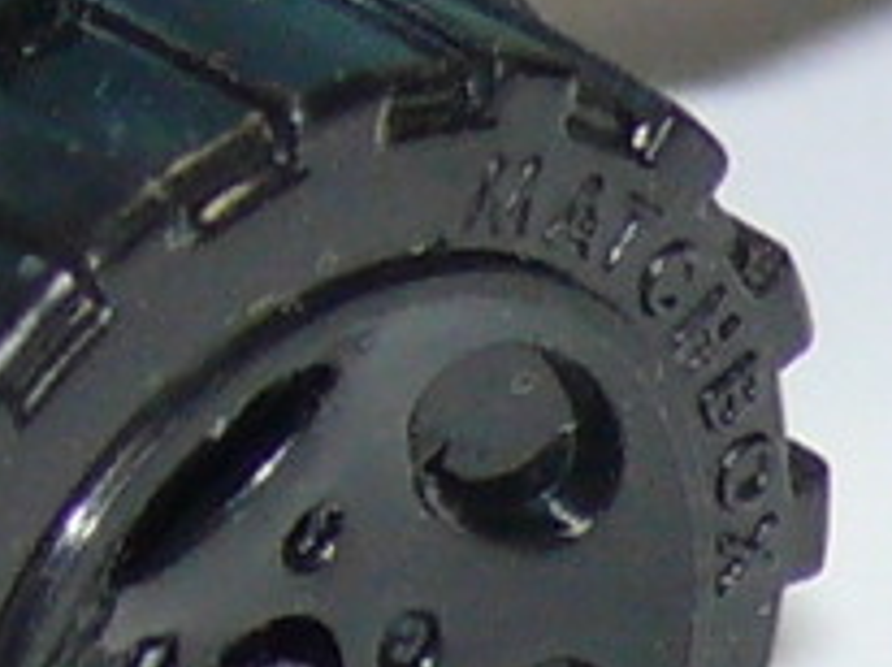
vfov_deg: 1.7
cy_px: -749
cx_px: 684
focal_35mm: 870
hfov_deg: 2.3
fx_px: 22392
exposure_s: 1/30
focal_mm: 14.2
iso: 100
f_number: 4
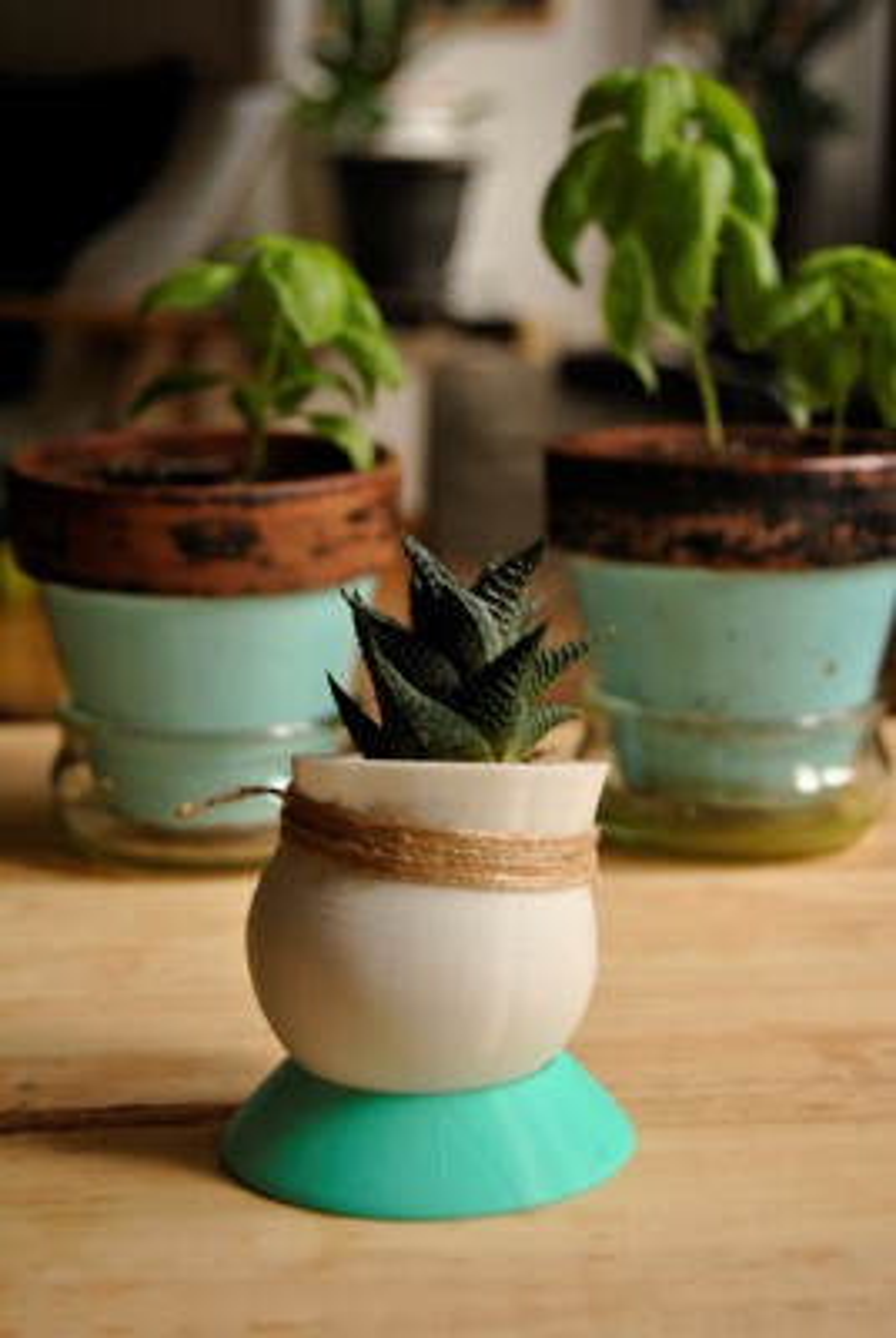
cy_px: 669
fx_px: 2567
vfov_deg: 29.2
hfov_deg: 19.8
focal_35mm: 69
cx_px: 448
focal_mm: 46
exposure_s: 1/30
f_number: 5.3
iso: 400
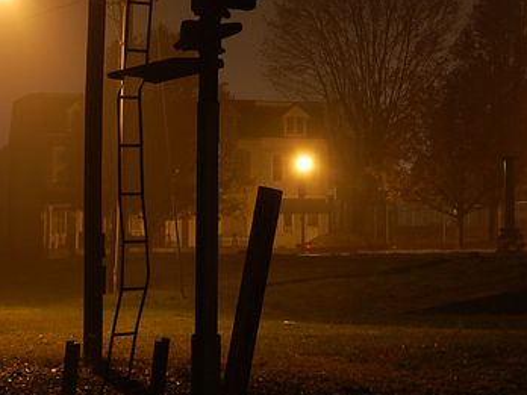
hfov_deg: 15.8
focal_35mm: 124
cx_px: 392
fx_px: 1888
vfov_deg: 11.8
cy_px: 12
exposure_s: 5
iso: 200
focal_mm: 30
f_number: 8
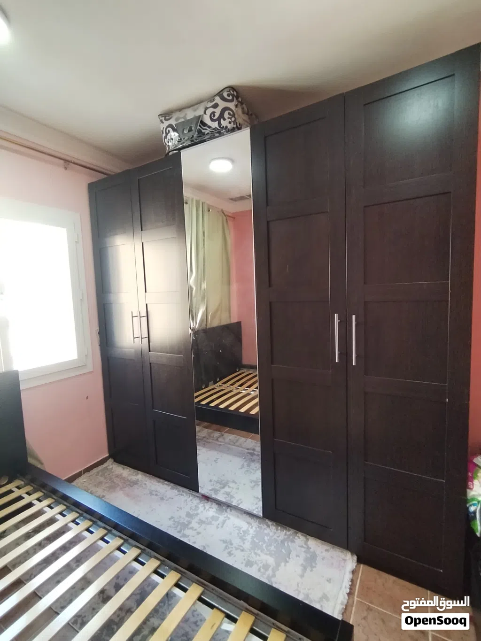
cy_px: 320
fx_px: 296
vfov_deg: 94.5
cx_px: 240
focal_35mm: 16
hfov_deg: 78.1
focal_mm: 1.42
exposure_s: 1/50
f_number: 2.2
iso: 393
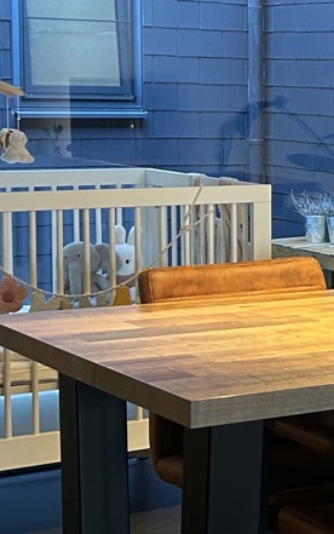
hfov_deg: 11.9
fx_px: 1455
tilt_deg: -5.1
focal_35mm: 100
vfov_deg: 20.8
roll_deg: -0.3
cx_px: 635
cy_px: 211
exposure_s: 1/50
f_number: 1.5
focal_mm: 5.7
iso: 250
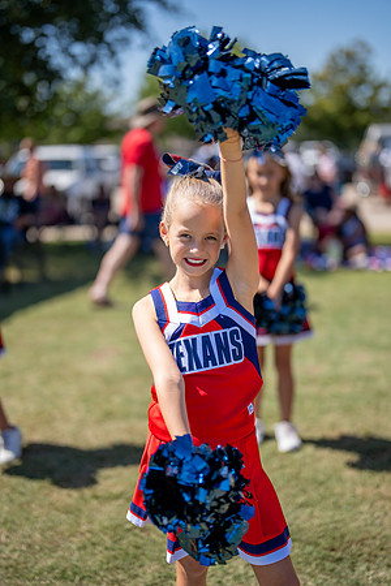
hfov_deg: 27.0
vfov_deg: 39.6
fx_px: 815
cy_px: 293
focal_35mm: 50
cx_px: 196
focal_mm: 50
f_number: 1.2
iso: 160
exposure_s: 1/8000
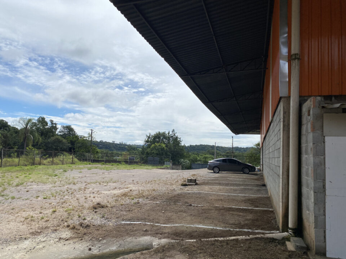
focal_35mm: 26
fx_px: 260
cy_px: 130
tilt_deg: +5.9
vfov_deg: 53.1
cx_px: 173
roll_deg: -1.5
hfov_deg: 67.3
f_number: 1.8
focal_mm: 4.25
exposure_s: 1/3984
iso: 32
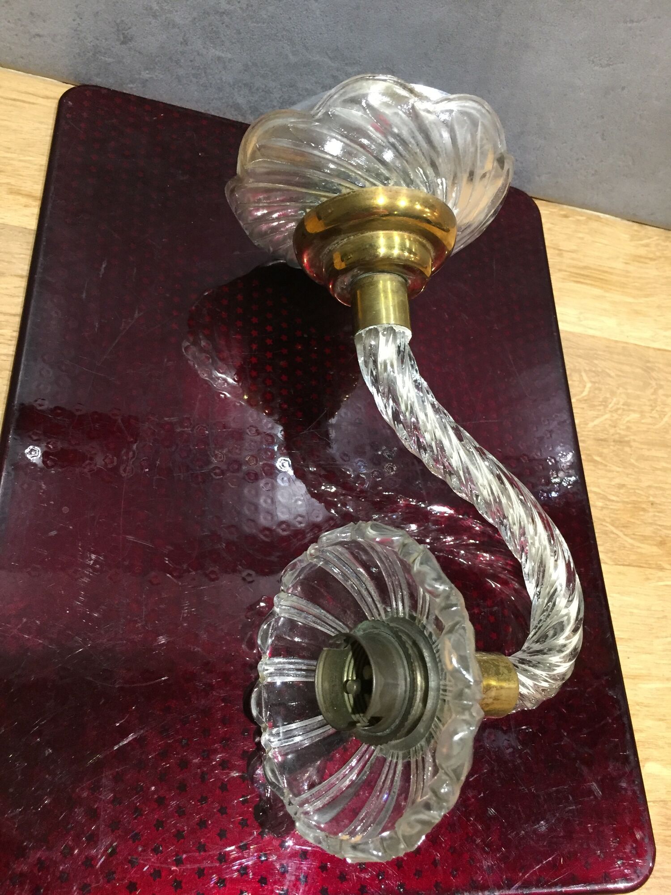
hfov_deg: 48.2
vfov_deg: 61.7
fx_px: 750
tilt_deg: -58.0
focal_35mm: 29
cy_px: 448
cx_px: 336
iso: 250
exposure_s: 1/33
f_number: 2.2
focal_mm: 4.15
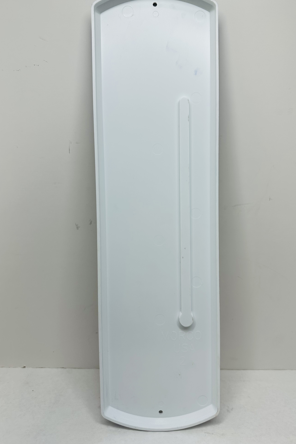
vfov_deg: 69.4
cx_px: 165
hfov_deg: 49.5
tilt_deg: -14.2
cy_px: 213
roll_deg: -1.1
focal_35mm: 26
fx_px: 321
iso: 80
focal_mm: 6.86
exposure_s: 1/1587
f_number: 1.78
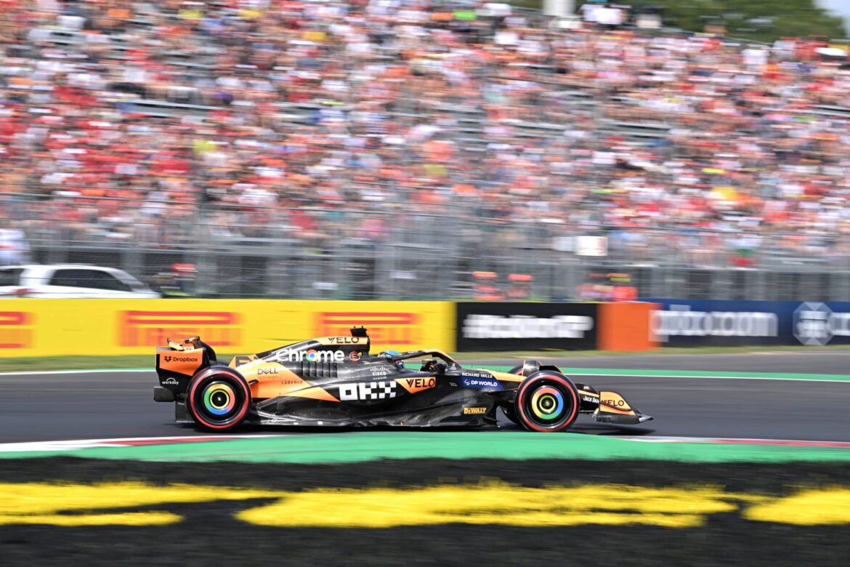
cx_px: 425
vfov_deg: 13.2
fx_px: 2455
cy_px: 284
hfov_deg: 19.6
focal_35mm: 104
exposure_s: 1/80
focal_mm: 104
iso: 32
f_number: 7.1
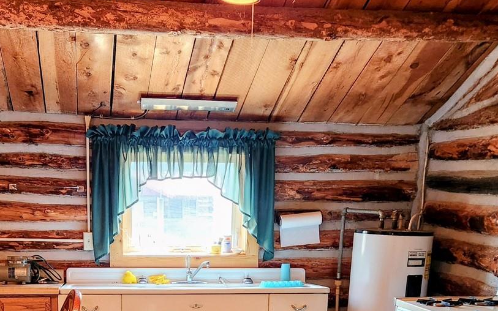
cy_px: 331
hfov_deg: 41.5
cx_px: 186
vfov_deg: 25.2
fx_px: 651
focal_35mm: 48
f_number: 1.8
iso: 400
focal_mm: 5.4
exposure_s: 1/120
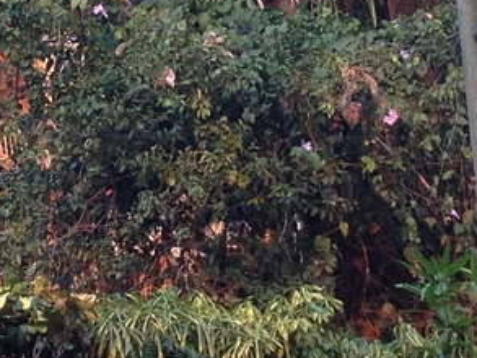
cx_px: 205
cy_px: 80
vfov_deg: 7.8
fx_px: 2633
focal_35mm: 191
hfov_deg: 10.3
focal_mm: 4.28
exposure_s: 1/60
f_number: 2.4
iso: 64
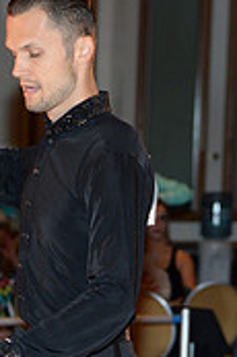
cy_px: 452
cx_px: -13
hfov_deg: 3.4
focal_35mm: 402
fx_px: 3977
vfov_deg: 5.1
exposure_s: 1/200
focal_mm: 120
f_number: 5
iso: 1250
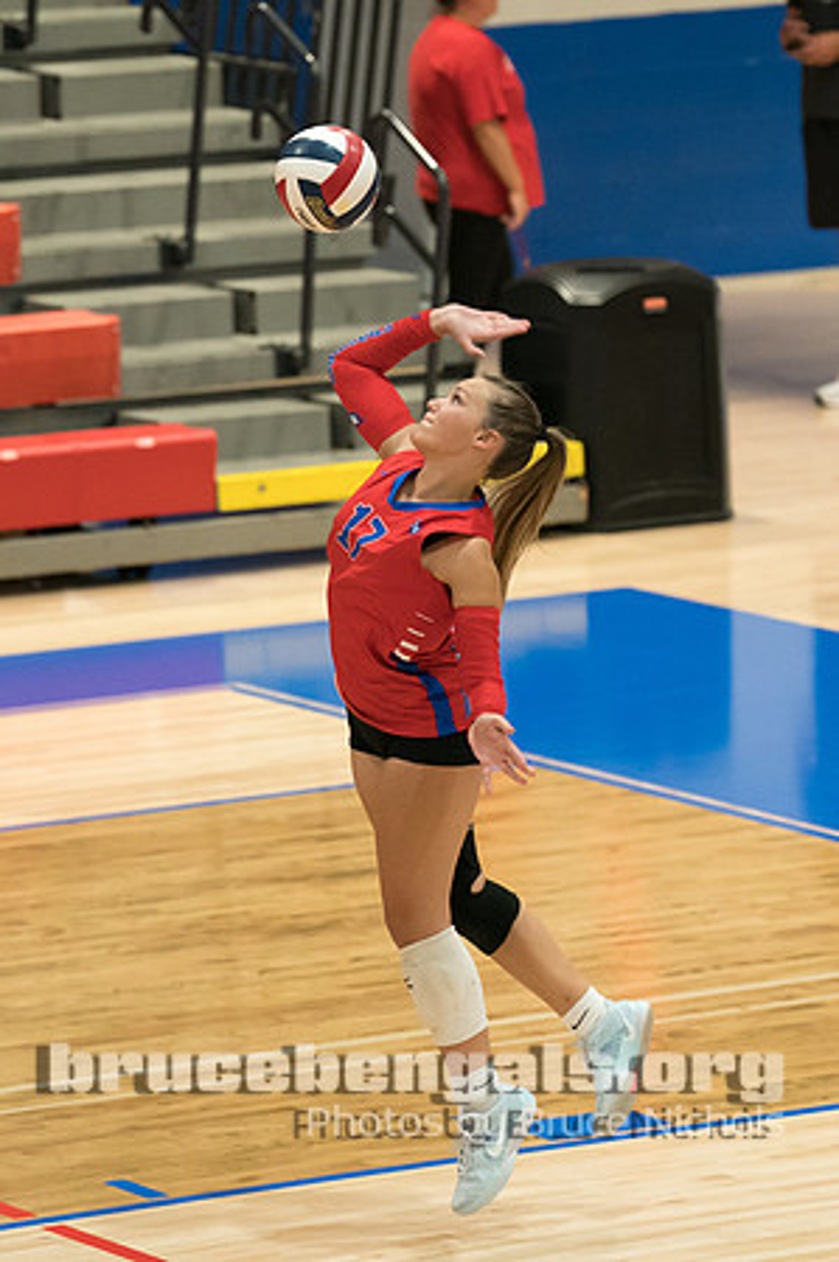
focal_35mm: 271
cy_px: 608
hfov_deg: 5.1
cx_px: 390
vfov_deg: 7.6
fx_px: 9483
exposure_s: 1/1000
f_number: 2.8
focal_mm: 152
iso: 4000
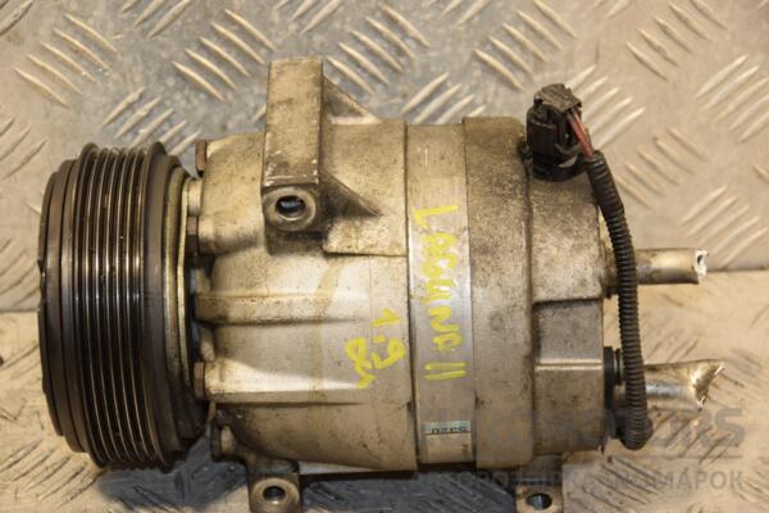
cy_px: 256
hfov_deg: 18.2
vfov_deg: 12.2
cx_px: 384
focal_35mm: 112
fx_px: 2403
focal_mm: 75
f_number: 5.3
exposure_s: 1/125
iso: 800
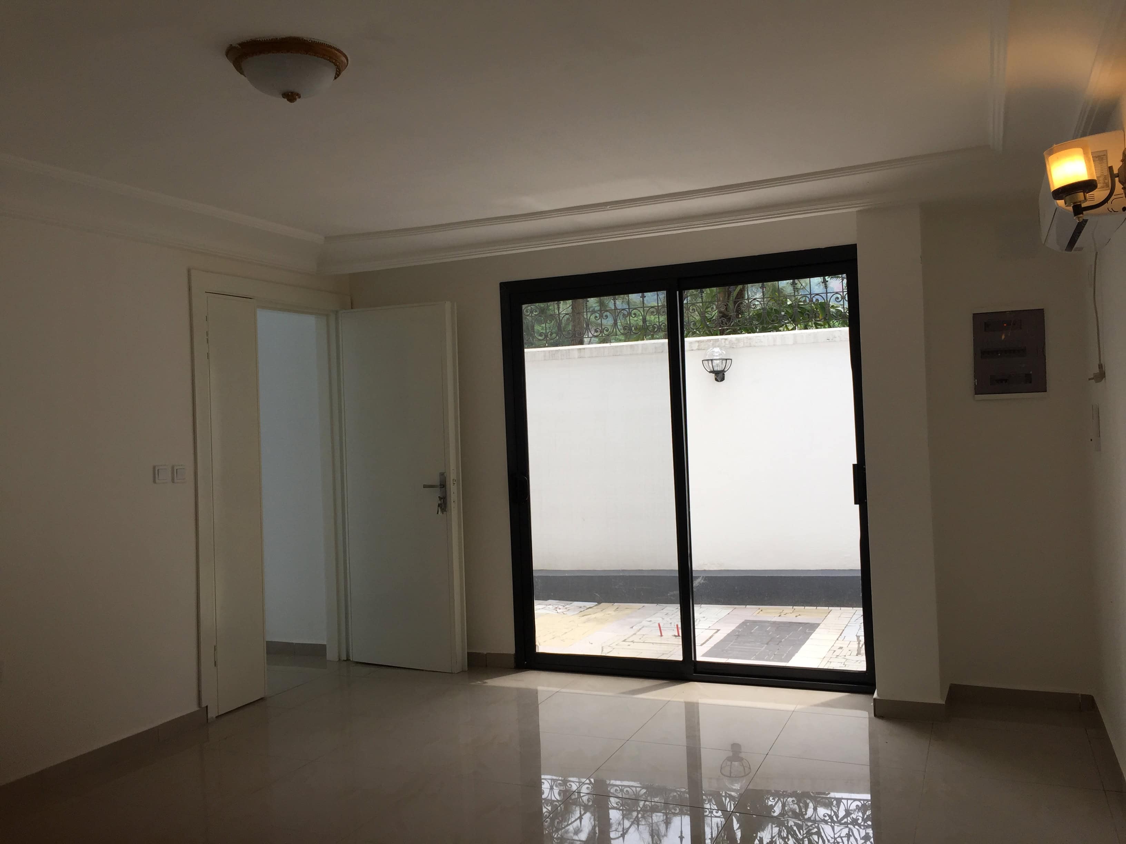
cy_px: 422
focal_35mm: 29
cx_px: 563
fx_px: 943
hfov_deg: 61.7
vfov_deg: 48.2
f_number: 2.2
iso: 32
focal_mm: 4.2
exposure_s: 1/196
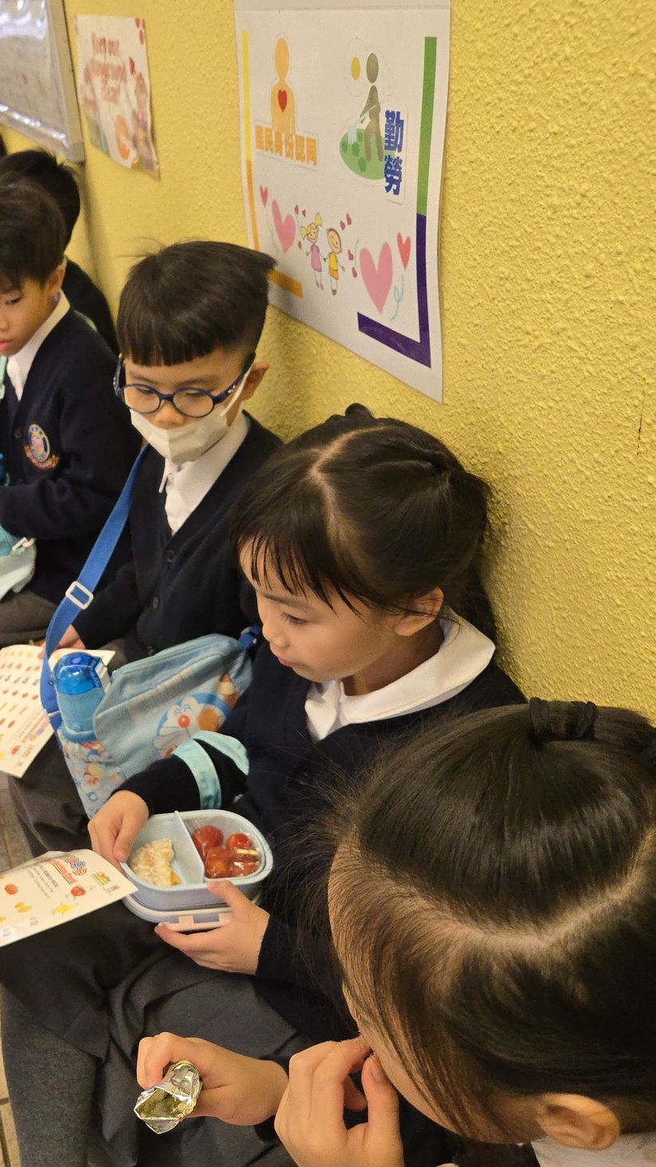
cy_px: 575
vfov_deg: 58.0
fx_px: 1052
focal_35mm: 34
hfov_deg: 31.9
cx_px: -4
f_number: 1.8
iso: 320
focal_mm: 5.4
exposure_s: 1/100
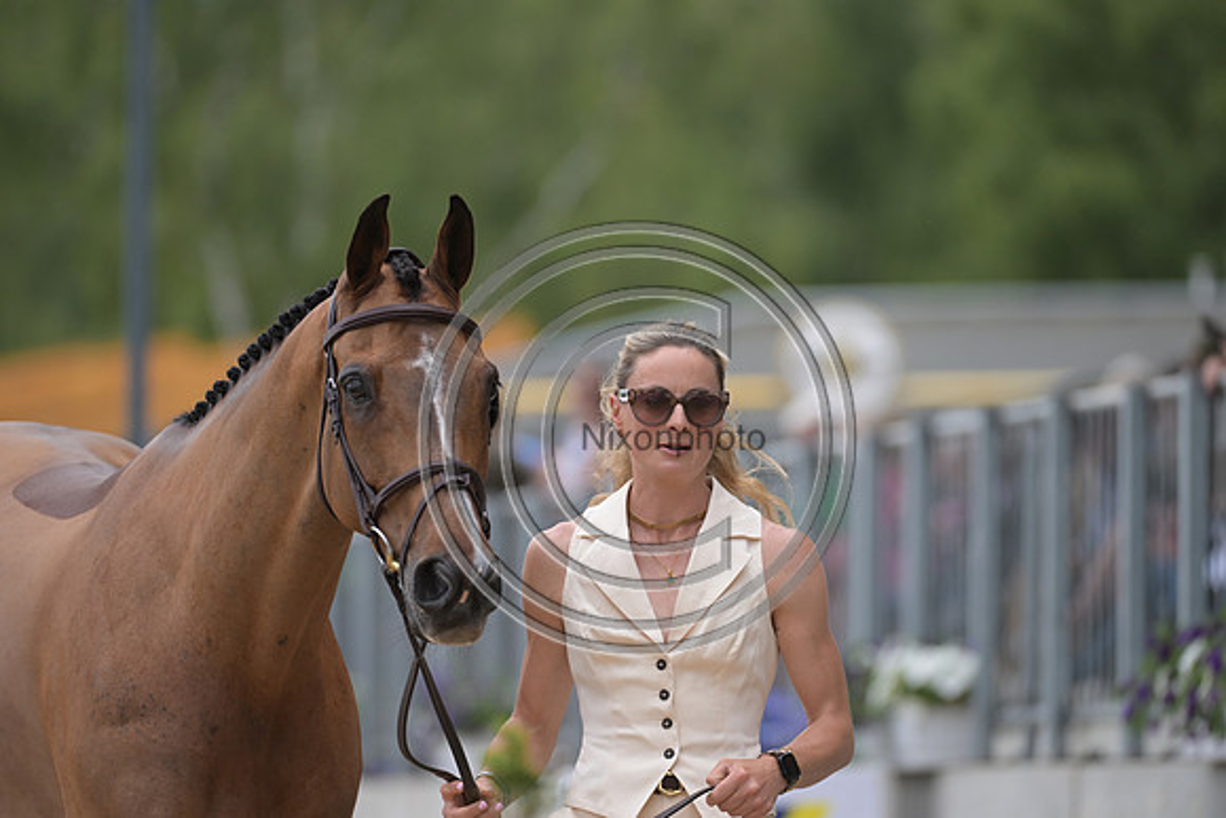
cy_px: 409
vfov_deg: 4.2
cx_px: 613
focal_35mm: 330
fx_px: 11240
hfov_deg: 6.2
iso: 720
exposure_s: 1/1250
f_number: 5
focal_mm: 330
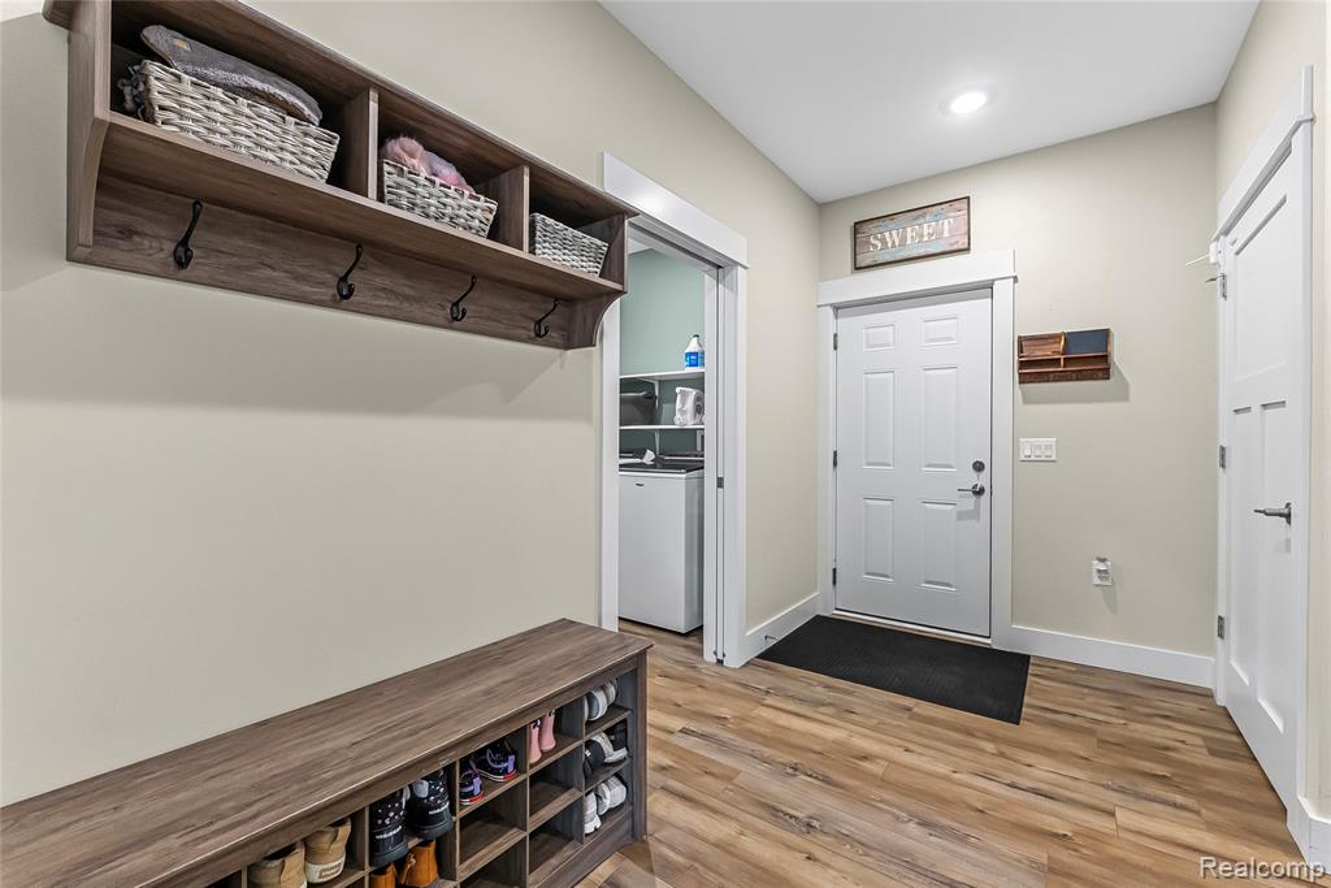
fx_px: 547
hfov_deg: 101.1
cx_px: 666
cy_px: 444
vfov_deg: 78.1
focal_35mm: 15
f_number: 5
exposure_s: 1/60
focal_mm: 14.8
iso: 3200
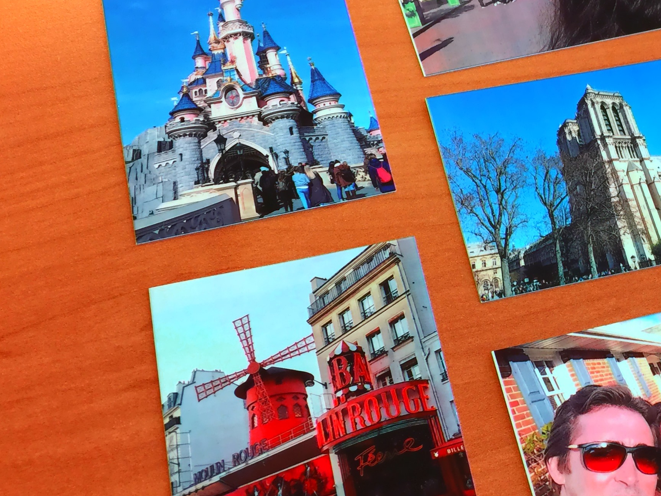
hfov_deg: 33.0
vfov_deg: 26.5
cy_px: 276
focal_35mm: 55
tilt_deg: -59.9
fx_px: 1050
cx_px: 601
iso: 50
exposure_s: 1/17
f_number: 2.2
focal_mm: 4.15
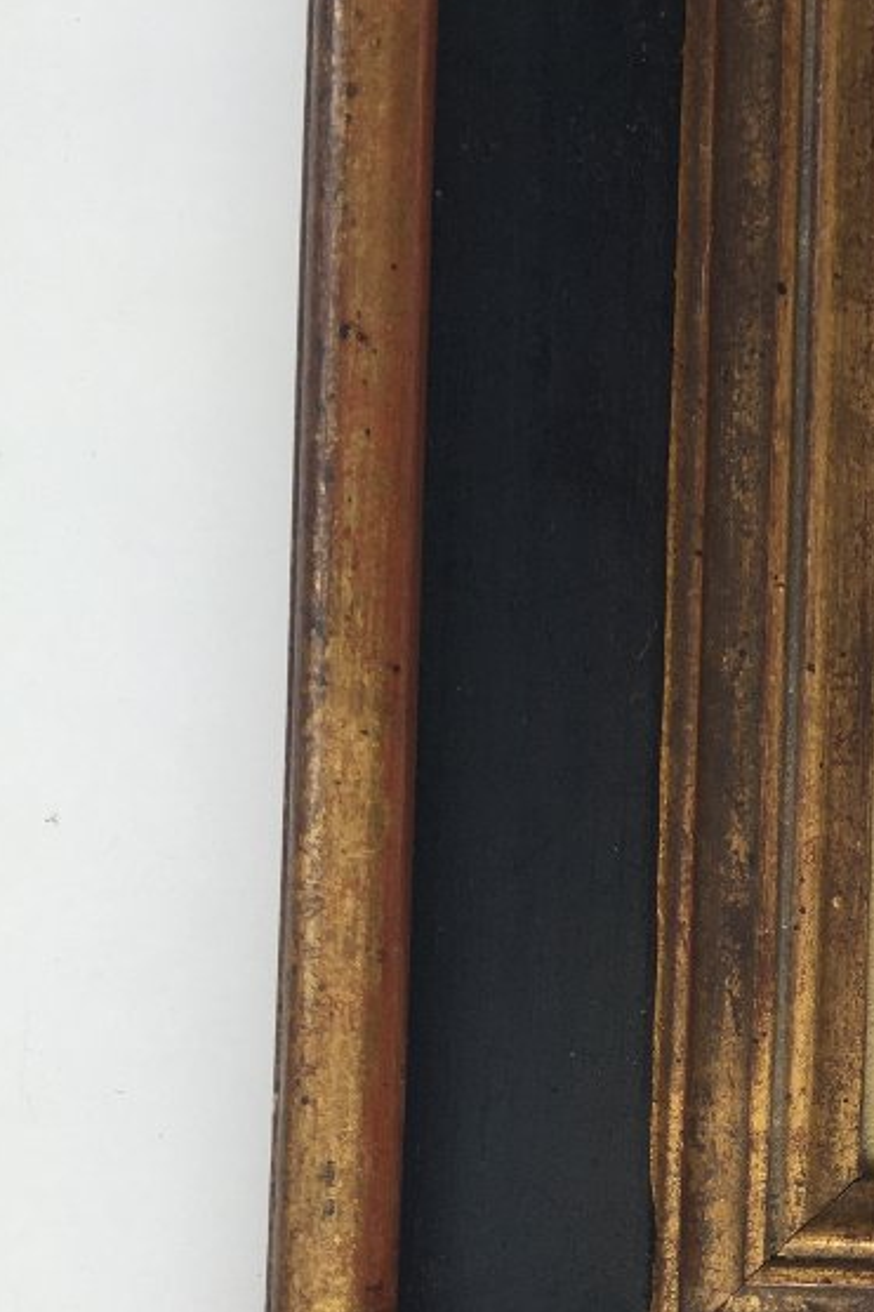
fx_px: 2368
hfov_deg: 19.0
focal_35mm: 65
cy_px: 996
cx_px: 1211
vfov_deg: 30.4
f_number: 2.2
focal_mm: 4.15
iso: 25
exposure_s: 1/100
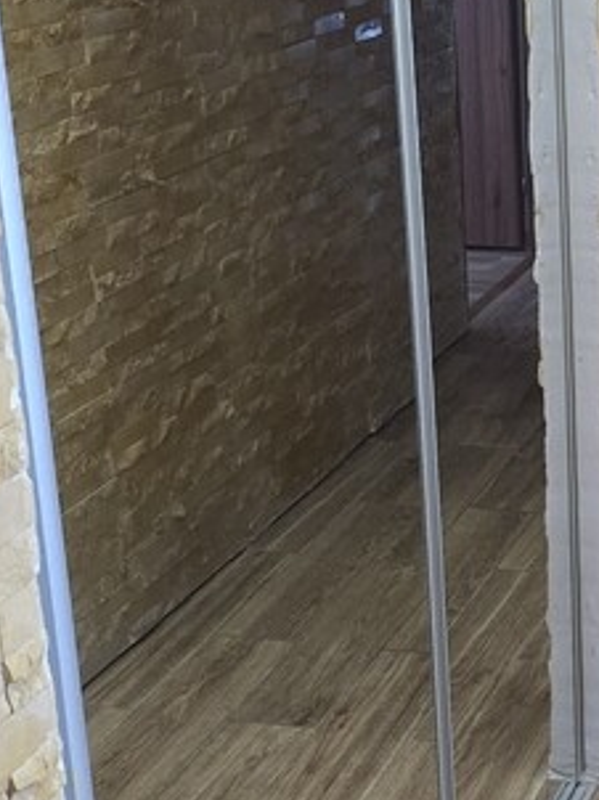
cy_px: 302
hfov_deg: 18.1
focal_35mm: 78
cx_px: 692
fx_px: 1802
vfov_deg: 25.0
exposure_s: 1/100
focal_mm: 6.3
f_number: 1.7
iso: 640
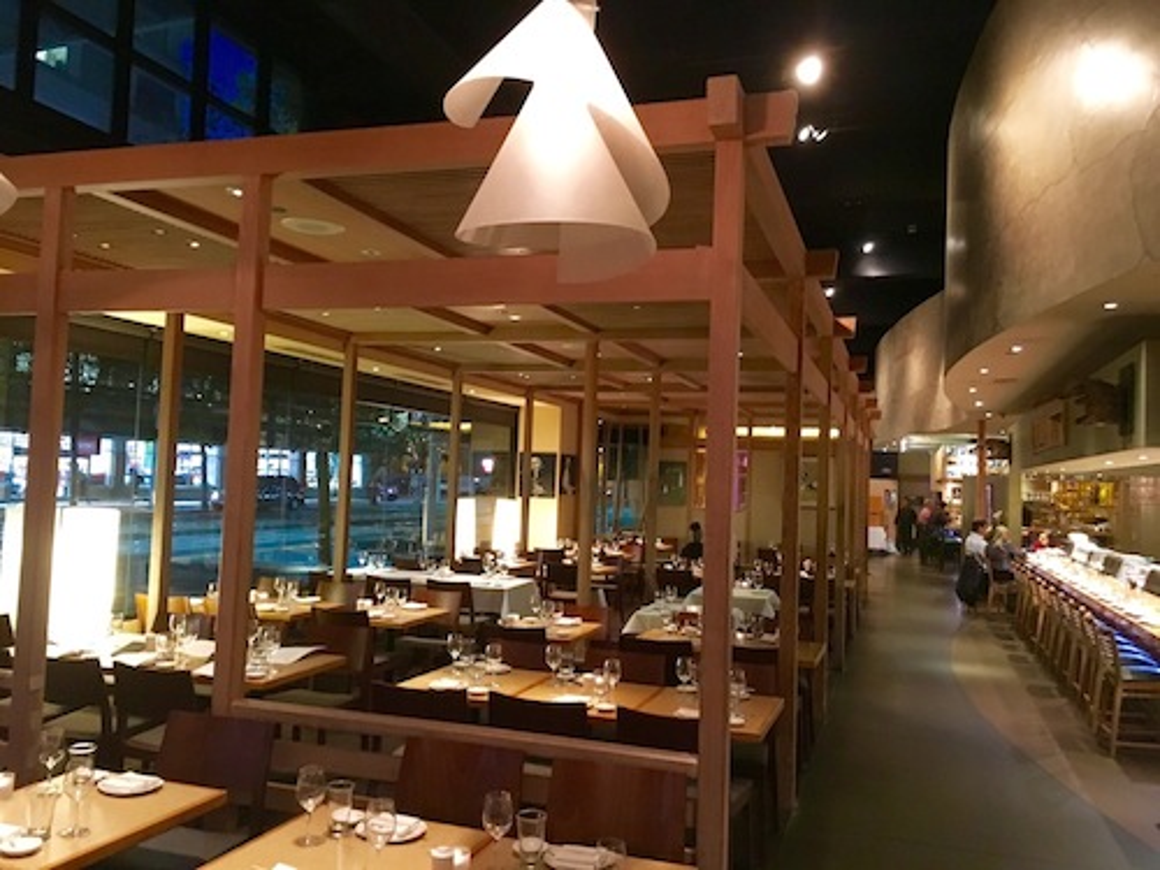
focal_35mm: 29
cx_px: 580
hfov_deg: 61.7
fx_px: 972
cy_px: 435
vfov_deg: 48.2
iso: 500
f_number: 2.2
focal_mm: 4.15
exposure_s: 1/15
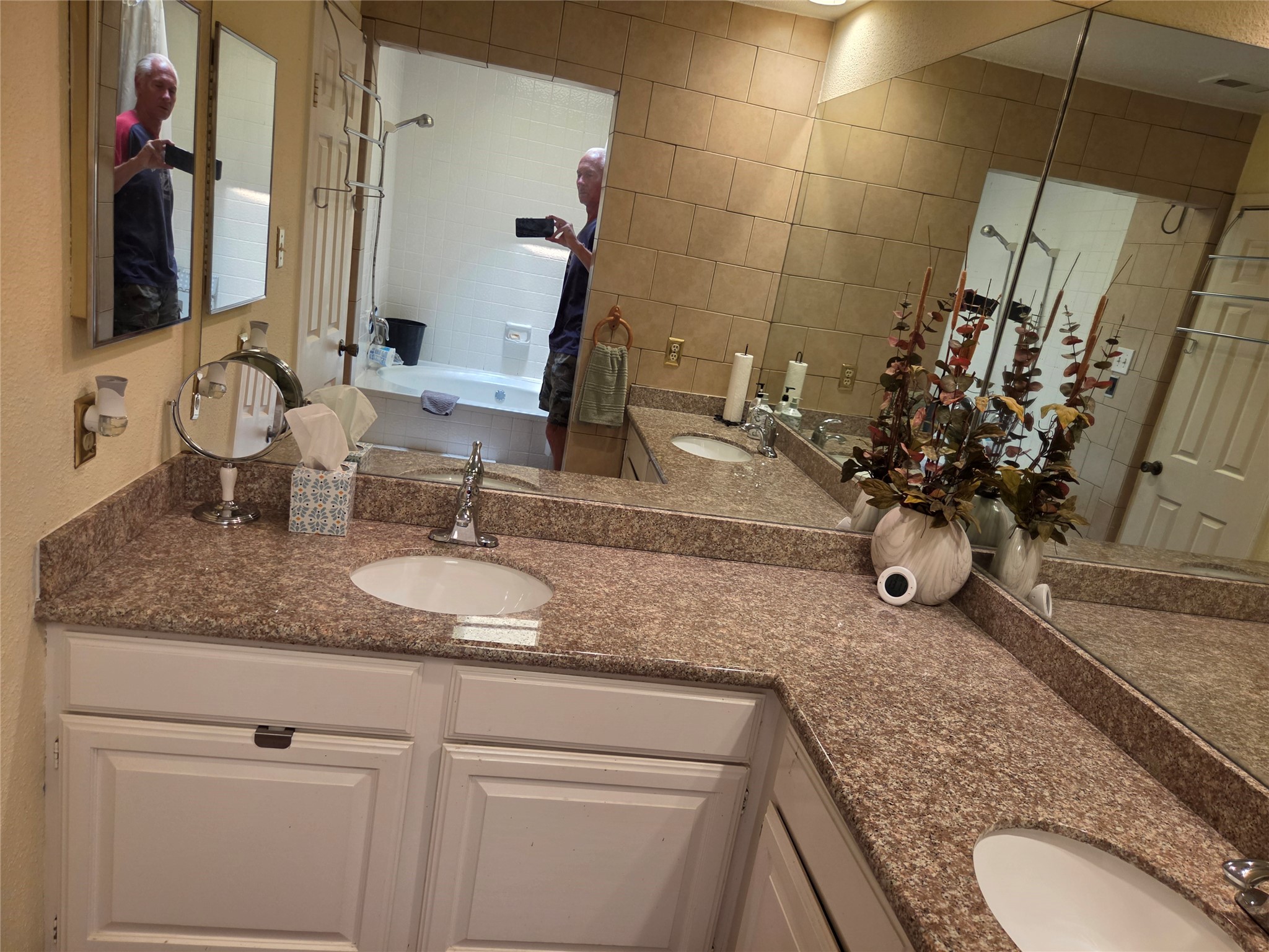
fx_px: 843
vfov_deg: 58.9
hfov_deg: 73.9
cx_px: 634
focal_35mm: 23
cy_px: 476
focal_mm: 5.4
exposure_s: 1/120
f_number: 1.8
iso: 250
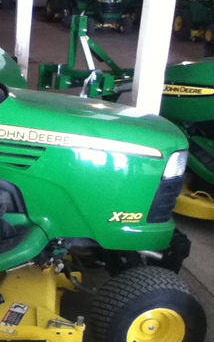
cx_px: -48
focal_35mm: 54
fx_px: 503
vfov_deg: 37.5
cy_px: 186
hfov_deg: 22.0
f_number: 2.4
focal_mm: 3.85
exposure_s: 1/30
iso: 250
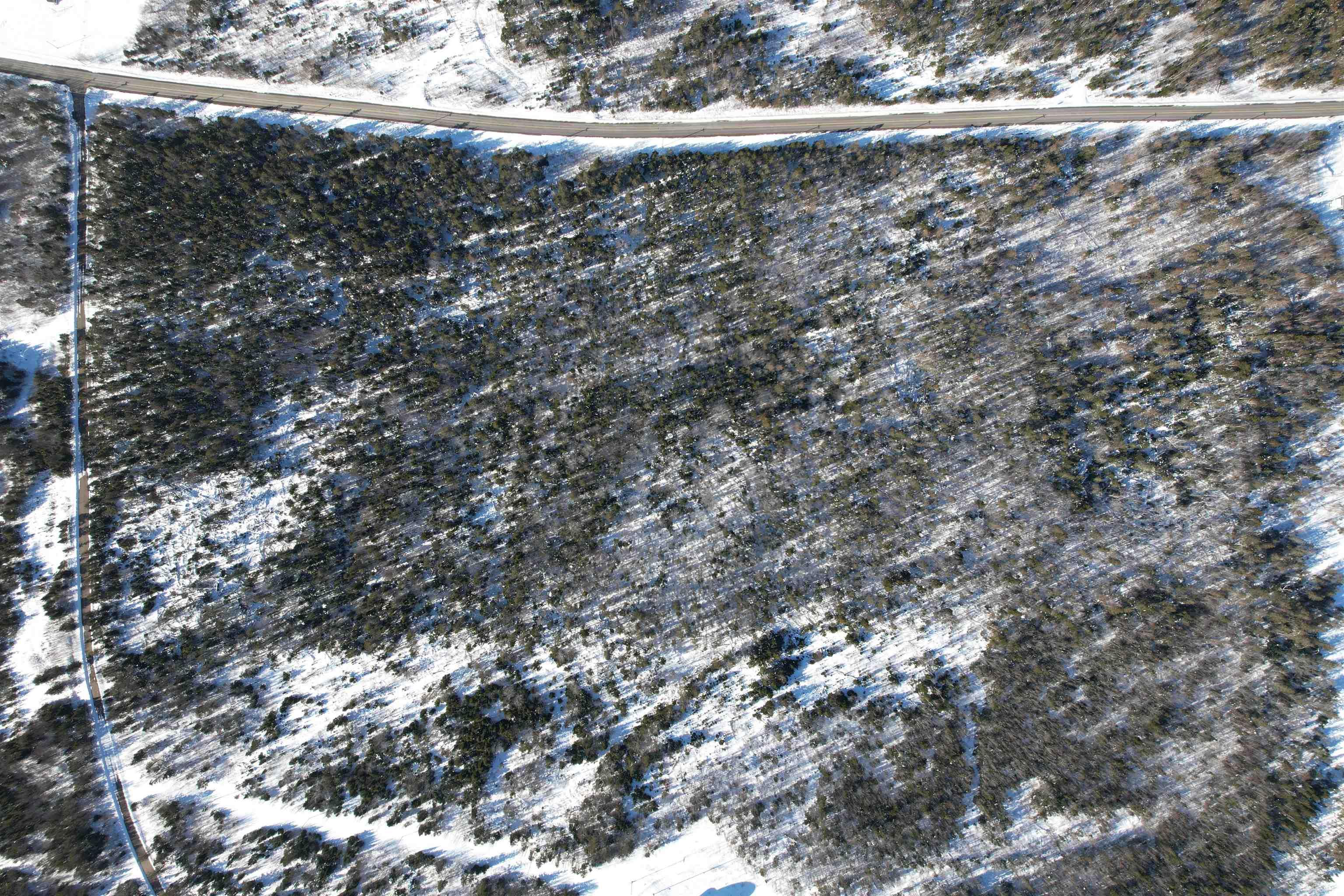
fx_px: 821
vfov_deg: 57.2
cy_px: 448
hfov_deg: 78.6
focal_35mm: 22
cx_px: 672
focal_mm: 8.38
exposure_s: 1/1000
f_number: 2.8
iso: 100
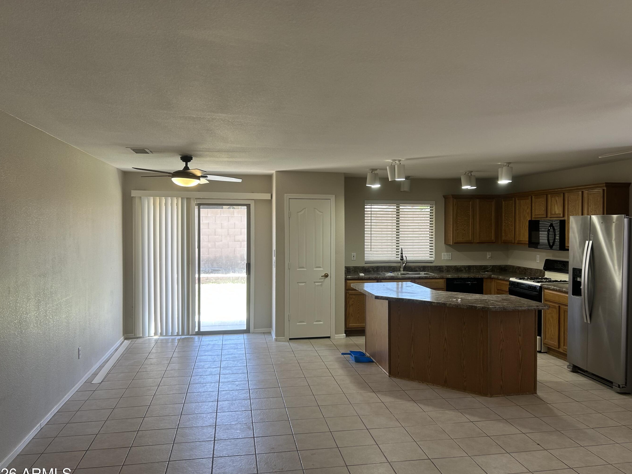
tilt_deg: +0.9
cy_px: 234
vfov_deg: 48.2
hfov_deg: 61.6
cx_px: 335
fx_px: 529
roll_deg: +1.2
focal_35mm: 29
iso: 64
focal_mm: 5.7
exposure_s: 1/120
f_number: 1.5
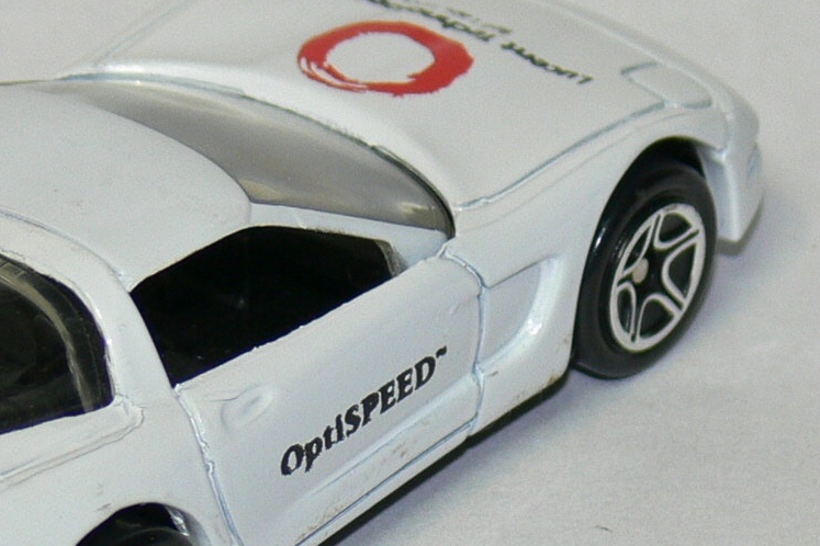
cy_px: 302
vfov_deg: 3.5
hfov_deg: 5.3
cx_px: 204
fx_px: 8928
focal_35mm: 392
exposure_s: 1/30
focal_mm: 23.4
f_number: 3.6
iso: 80
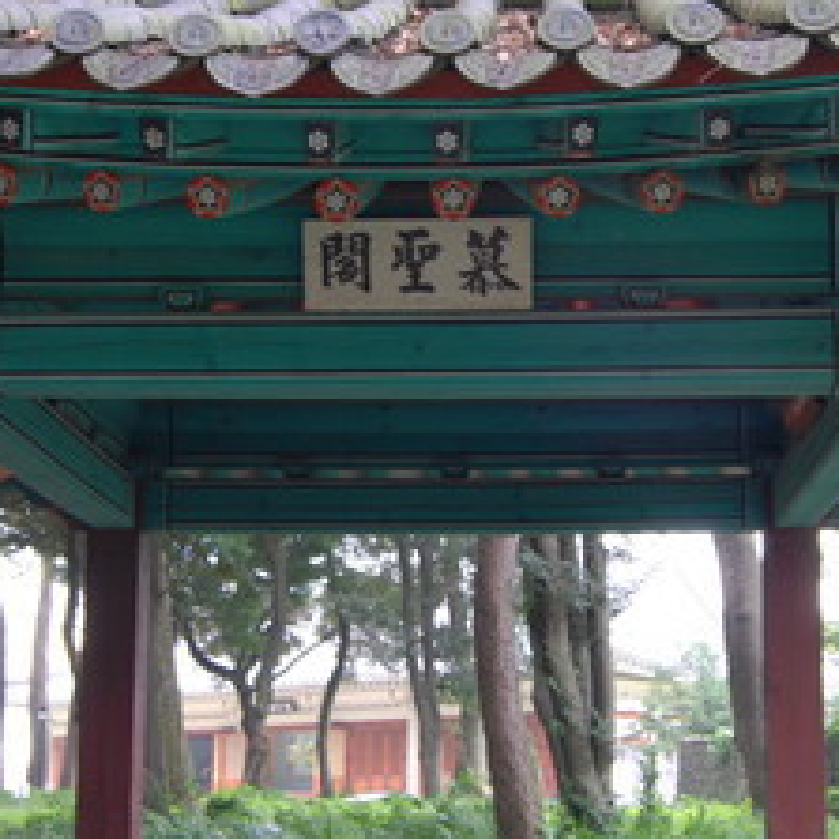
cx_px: 450
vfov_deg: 24.0
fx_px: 1974
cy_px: 414
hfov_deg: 24.0
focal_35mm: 72
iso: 200
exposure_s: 1/25
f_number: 5
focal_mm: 18
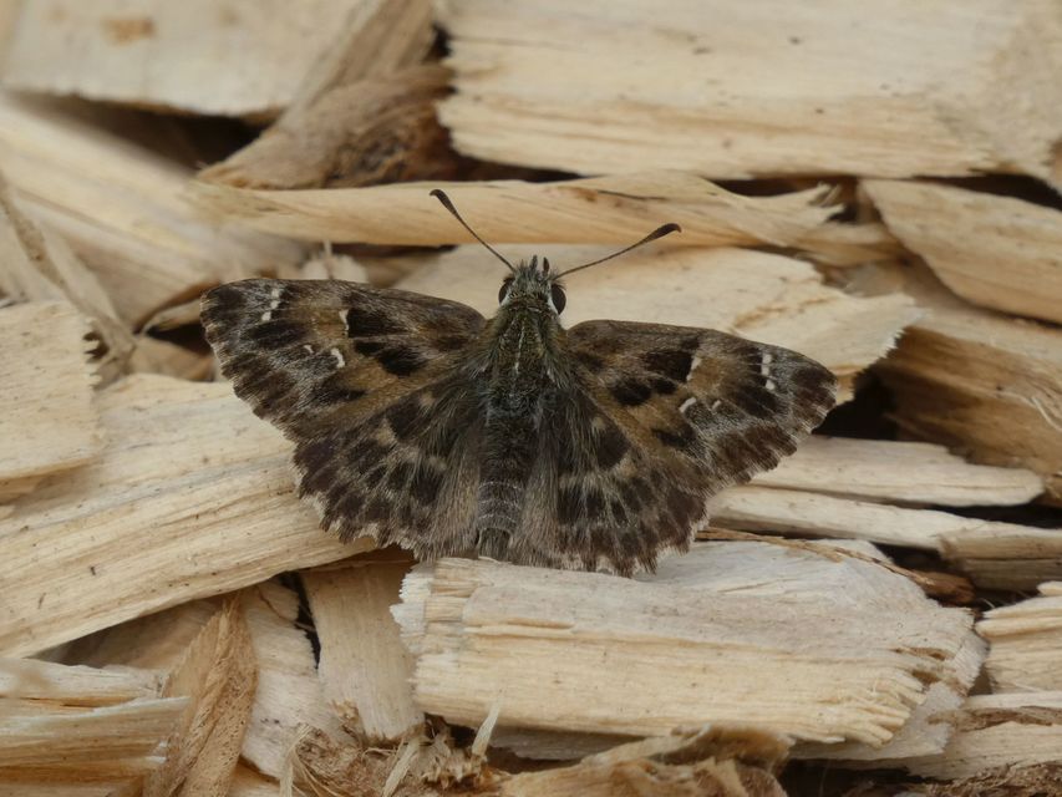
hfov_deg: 3.5
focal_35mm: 566
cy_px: 398
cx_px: 531
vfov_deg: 2.6
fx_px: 17367
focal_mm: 101.4
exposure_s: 1/125
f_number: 5.6
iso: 80
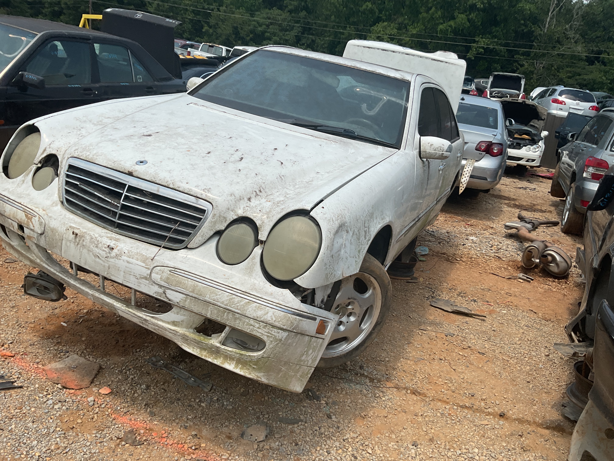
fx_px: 514
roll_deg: -6.1
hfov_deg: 61.7
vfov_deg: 48.2
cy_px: 230
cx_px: 307
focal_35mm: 29
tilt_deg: -17.6
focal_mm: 3
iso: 16
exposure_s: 1/2320
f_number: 1.8
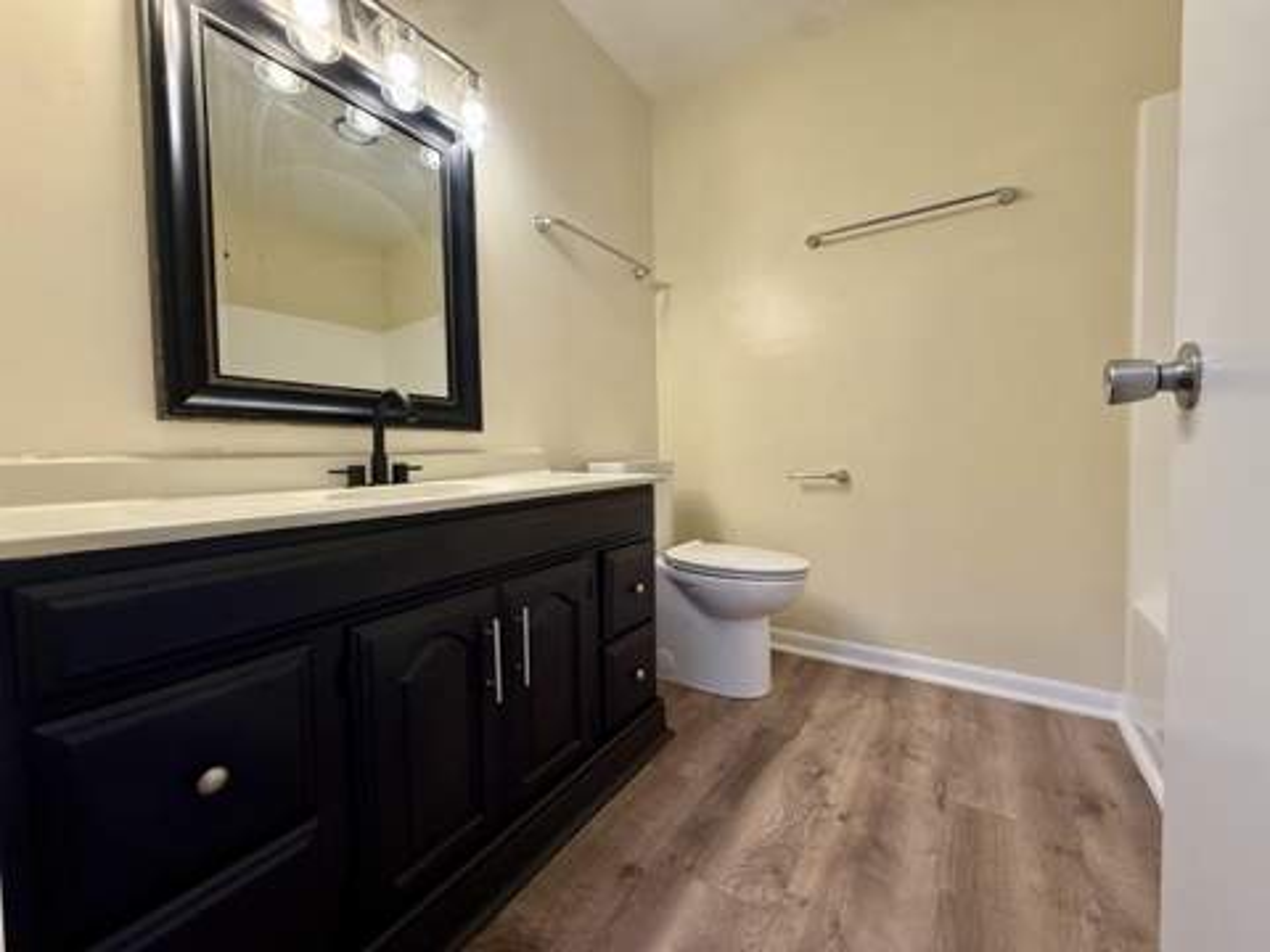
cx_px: 635
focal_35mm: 14
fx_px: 514
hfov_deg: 102.1
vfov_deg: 85.7
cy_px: 476
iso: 200
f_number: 2.2
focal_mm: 2.22
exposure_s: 1/120
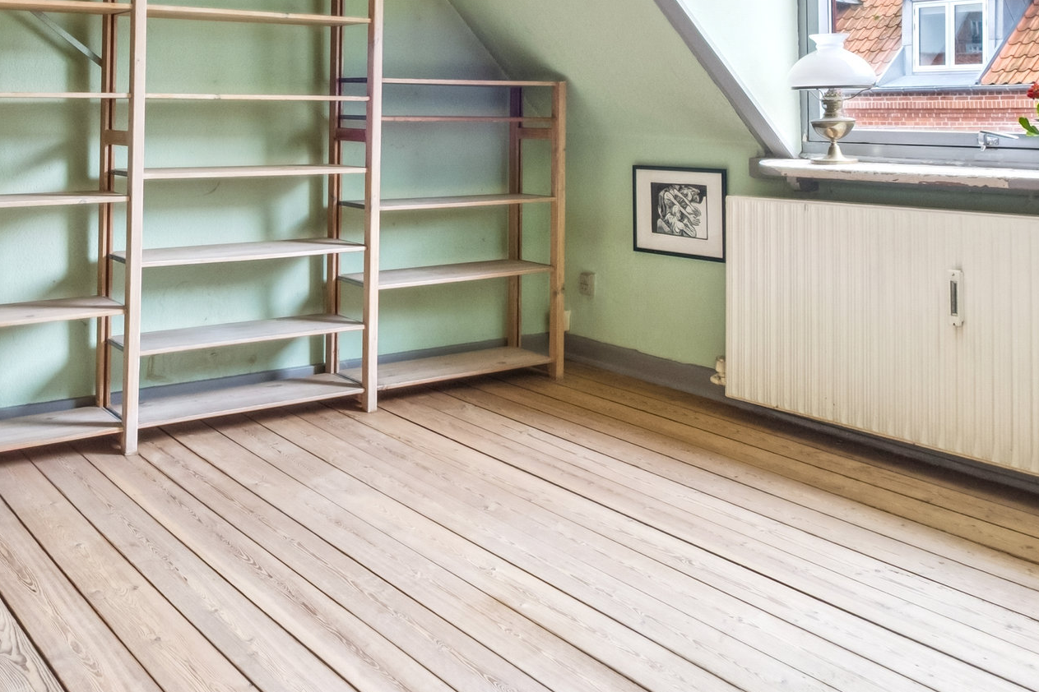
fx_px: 1097
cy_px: 86
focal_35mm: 38
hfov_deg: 50.6
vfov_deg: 33.4
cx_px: 462
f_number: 8
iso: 800
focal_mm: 10.5
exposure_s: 1/3.33
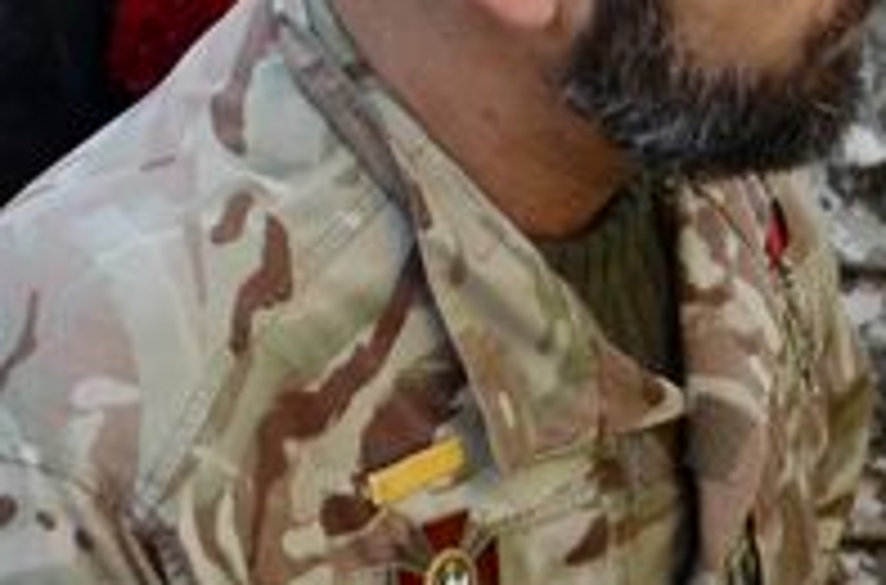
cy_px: -511
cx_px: 769
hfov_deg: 8.0
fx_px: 6280
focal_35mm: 256
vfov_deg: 5.2
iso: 400
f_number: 3.8
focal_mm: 24
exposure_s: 1/400
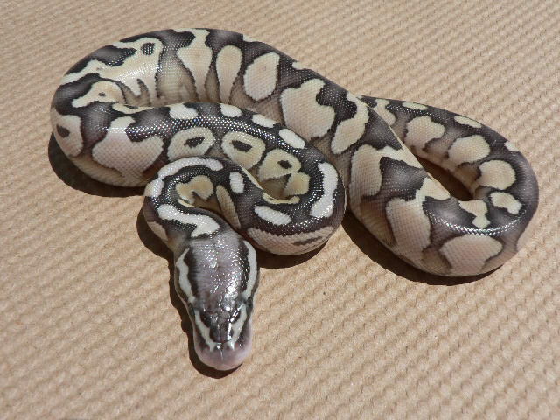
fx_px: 582
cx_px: 280
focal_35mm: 36
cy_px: 210
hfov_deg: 51.4
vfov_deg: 39.7
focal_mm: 6
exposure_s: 1/640
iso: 80
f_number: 5.6
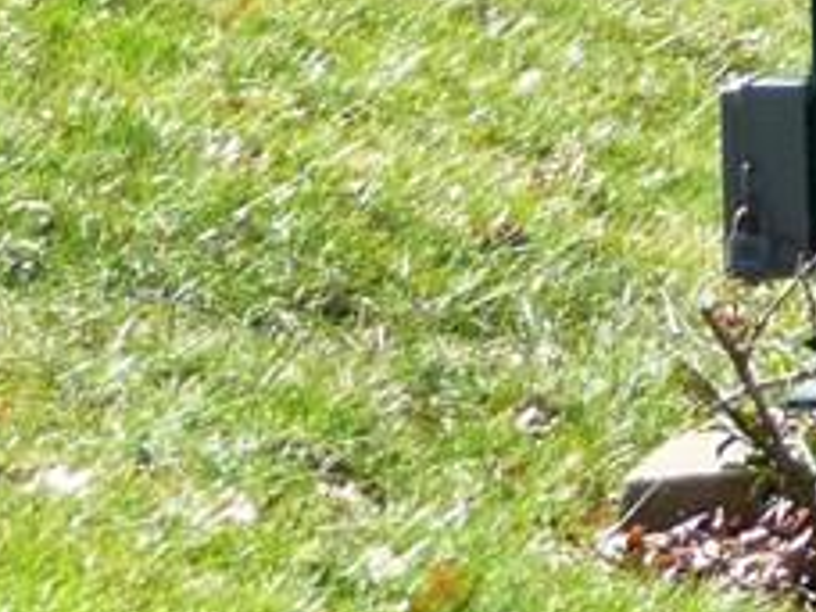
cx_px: 1385
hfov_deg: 6.5
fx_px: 7095
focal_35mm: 301
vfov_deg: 4.9
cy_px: -591
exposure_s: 1/200
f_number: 4.5
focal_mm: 11.3
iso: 100
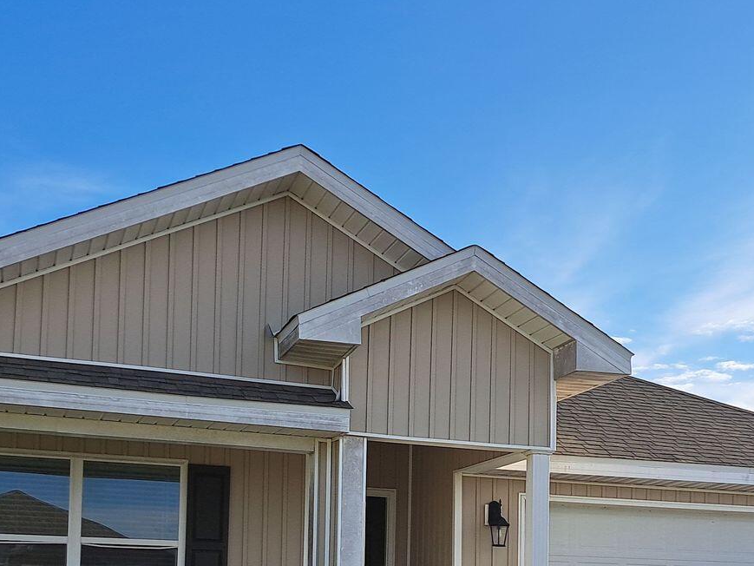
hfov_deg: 35.9
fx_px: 1155
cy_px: 552
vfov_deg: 26.2
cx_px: 484
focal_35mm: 53
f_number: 1.8
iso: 50
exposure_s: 1/1111
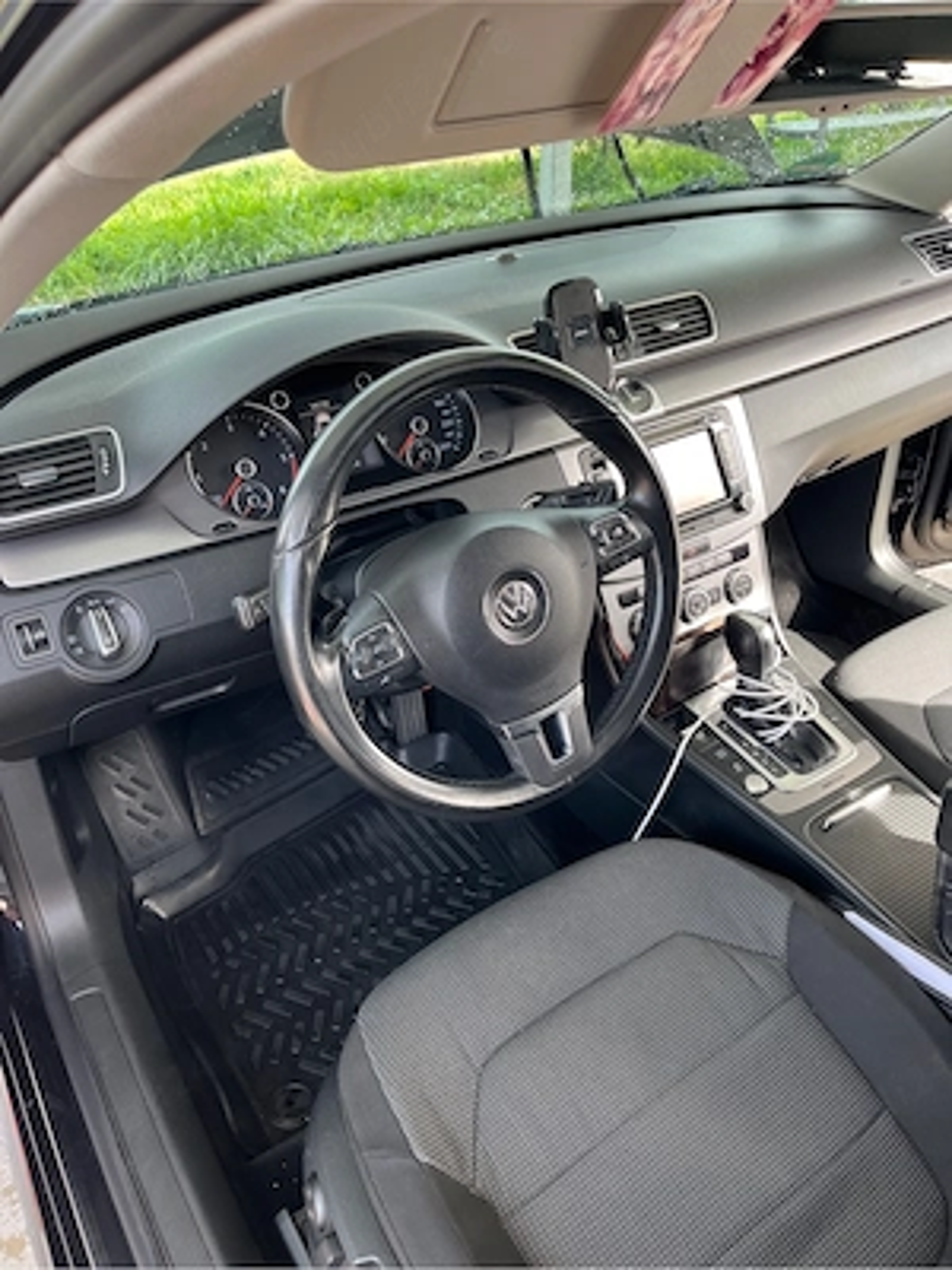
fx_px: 953
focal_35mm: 26
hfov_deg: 53.1
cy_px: 635
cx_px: 476
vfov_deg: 67.3
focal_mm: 5.1
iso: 64
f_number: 1.6
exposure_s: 1/121
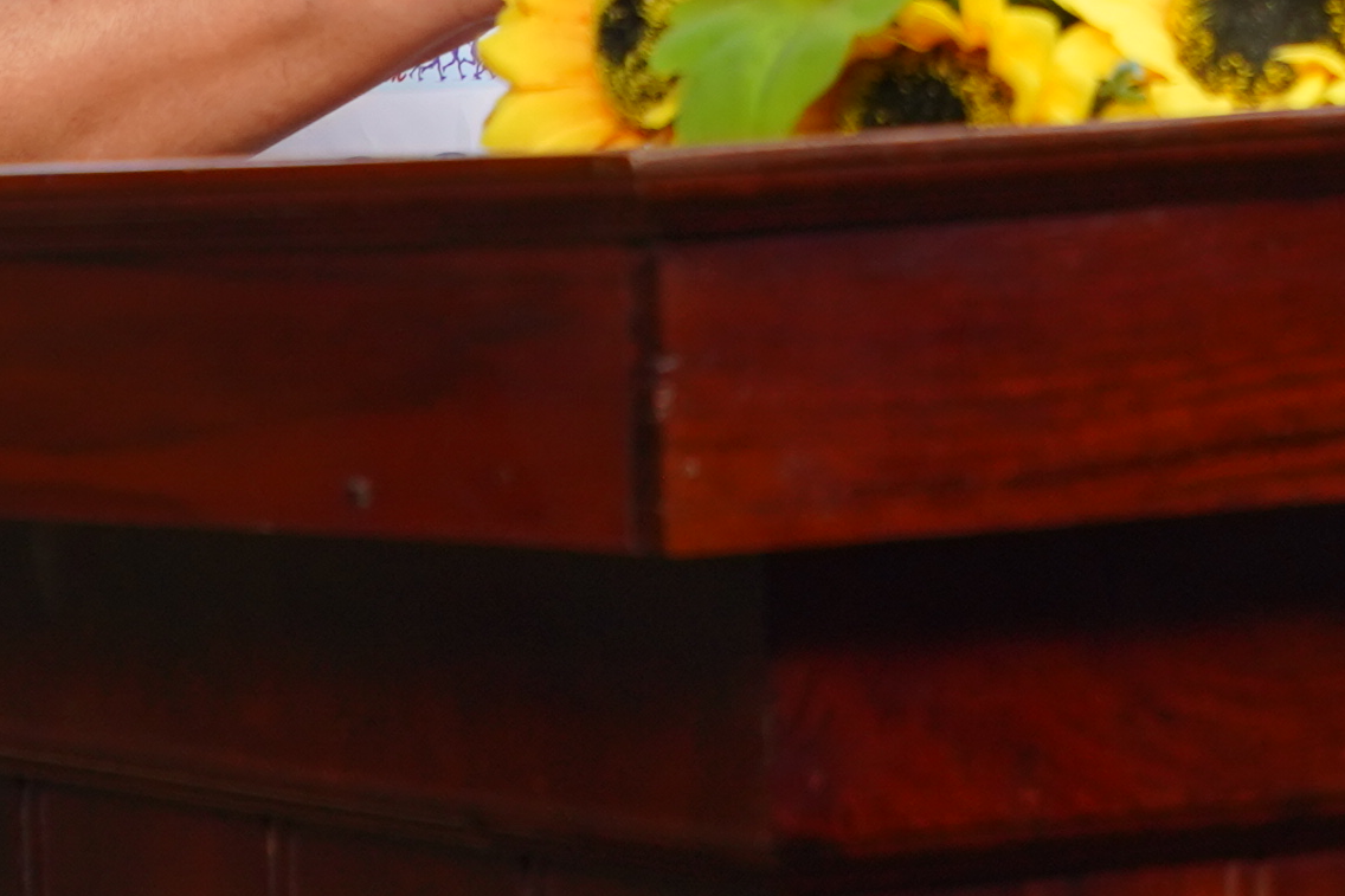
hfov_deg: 5.7
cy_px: -1317
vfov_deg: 3.8
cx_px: 1499
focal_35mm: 357
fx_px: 13341
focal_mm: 67.6
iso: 640
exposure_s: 1/800
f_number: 4
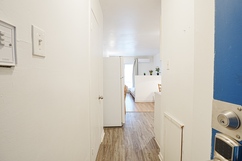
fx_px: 111
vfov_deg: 72.1
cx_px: 121
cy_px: 80
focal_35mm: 16
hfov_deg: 95.0
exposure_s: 1.5
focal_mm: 11
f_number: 8
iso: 100
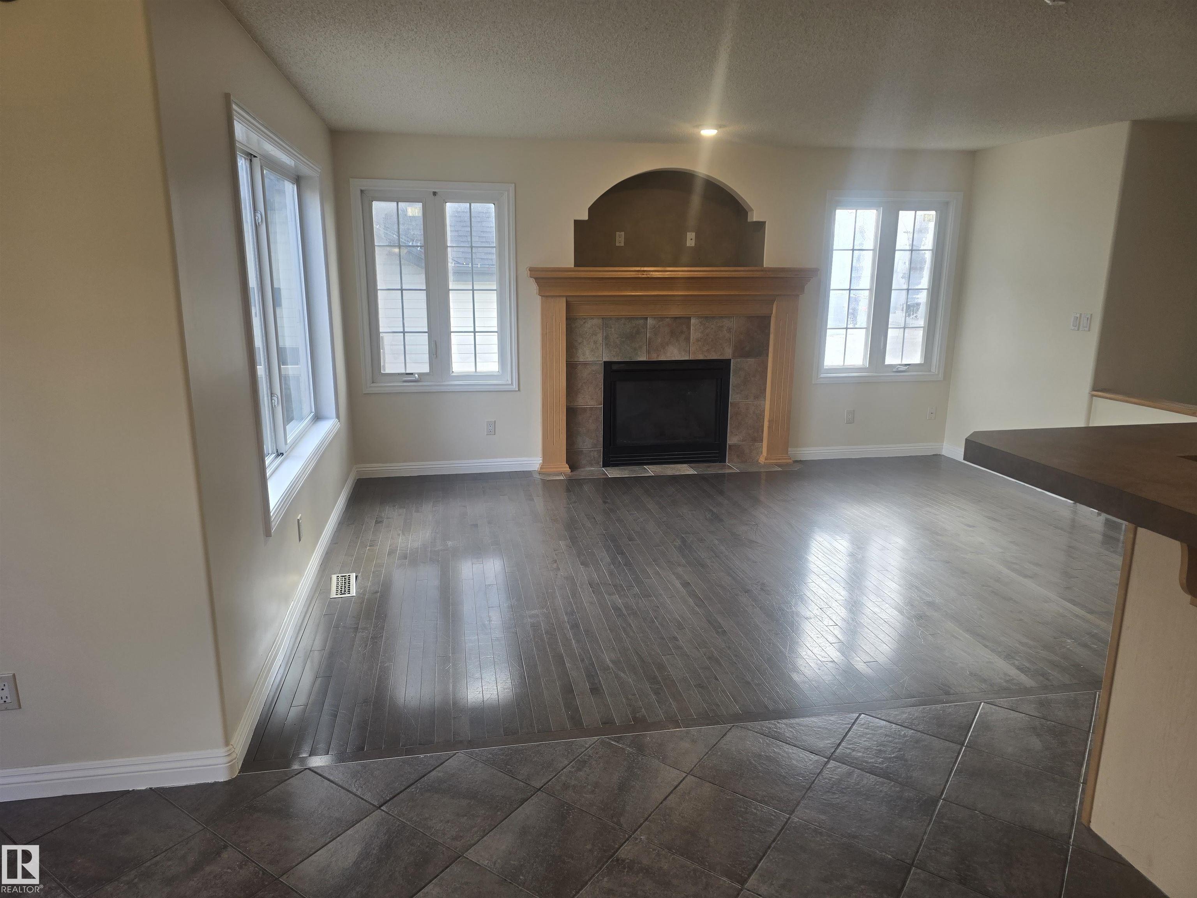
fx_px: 795
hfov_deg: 73.9
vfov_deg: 58.9
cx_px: 598
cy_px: 449
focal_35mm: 23
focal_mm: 6.3
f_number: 1.7
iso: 50
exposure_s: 1/120
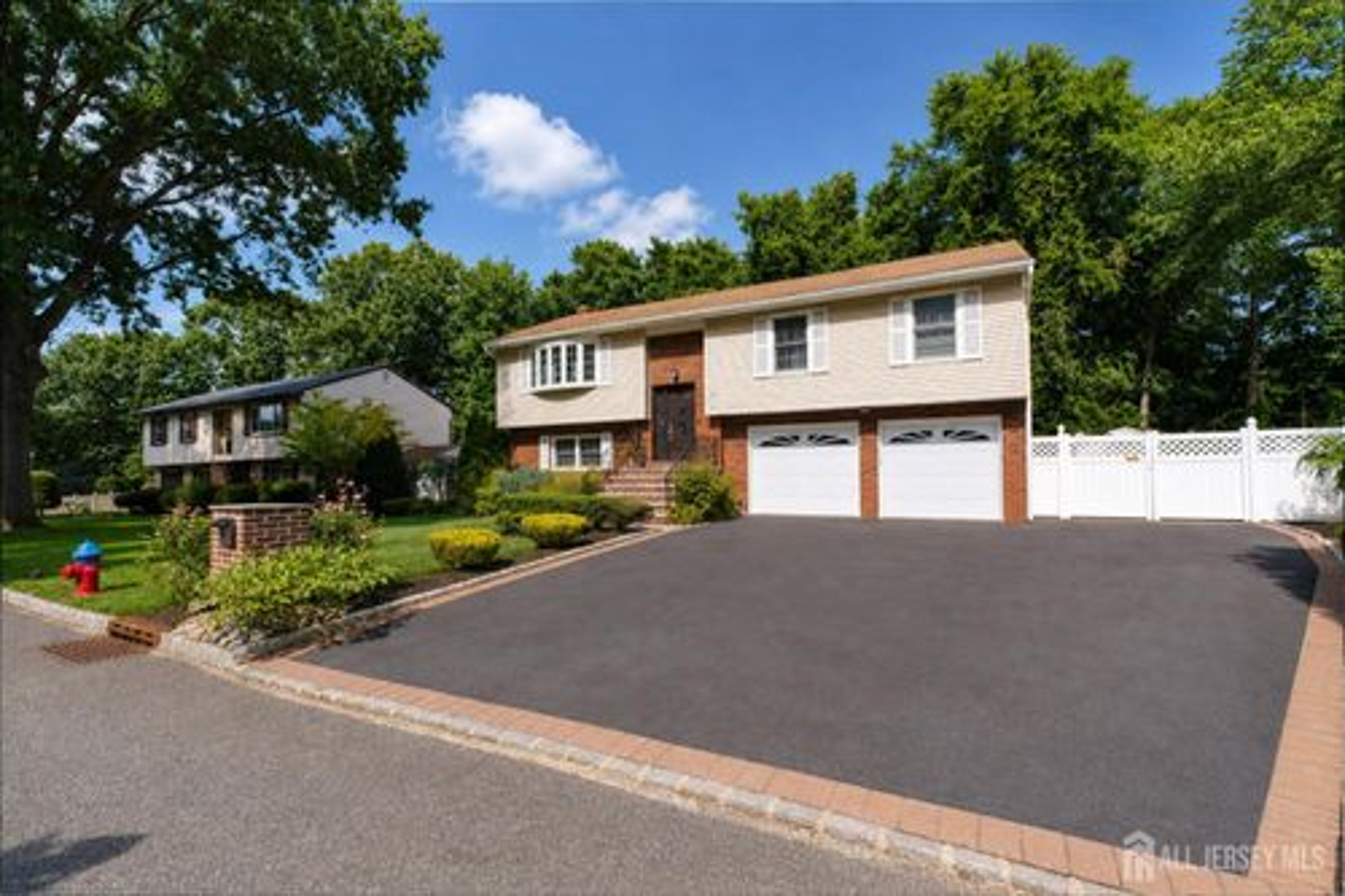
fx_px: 560
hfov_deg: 100.4
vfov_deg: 77.3
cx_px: 672
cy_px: 448
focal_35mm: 15
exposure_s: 1/160
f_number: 10
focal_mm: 10
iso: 200
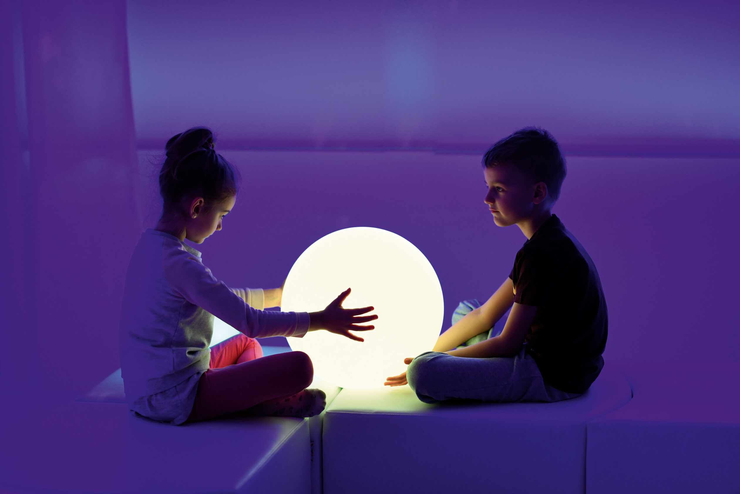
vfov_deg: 16.1
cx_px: 370
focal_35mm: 85
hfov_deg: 23.9
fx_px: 1747
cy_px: 247
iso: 1250
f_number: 1.8
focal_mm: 85
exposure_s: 1/250
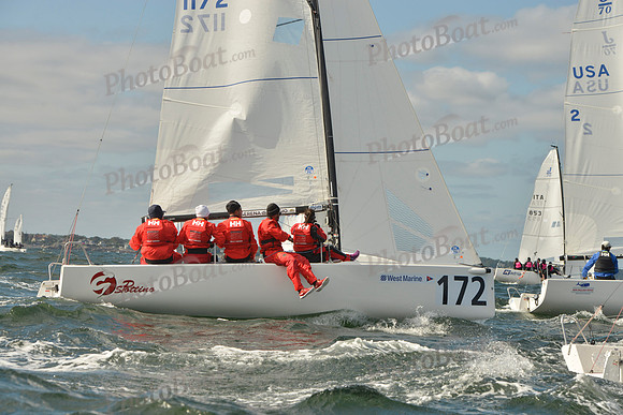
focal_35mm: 100
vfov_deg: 13.7
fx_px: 1731
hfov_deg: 20.4
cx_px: 312
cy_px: 208
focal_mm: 100
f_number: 9
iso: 400
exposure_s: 1/2000
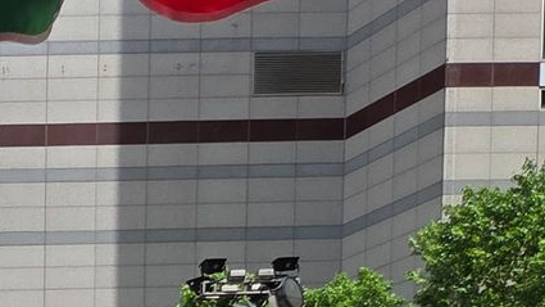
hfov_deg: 14.5
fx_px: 1705
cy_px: 798
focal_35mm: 118
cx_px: -601
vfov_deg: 9.0
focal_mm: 5.4
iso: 80
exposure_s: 1/3493
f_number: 1.8
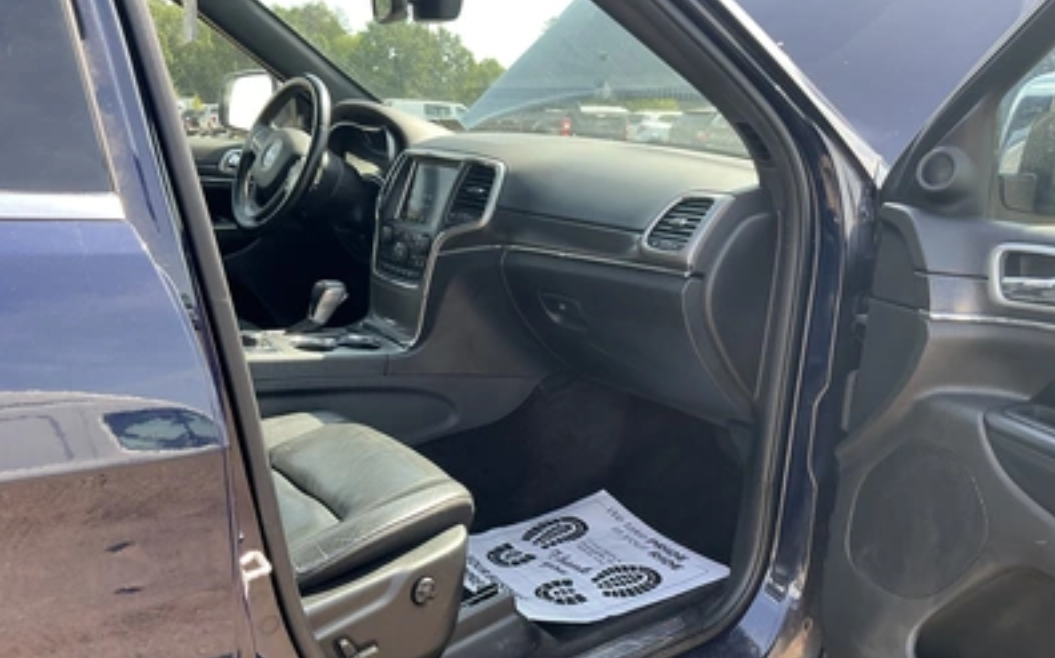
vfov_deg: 41.6
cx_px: 530
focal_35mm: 30
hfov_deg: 62.9
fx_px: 862
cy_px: 386
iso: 20
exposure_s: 1/127
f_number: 1.8
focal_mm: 3
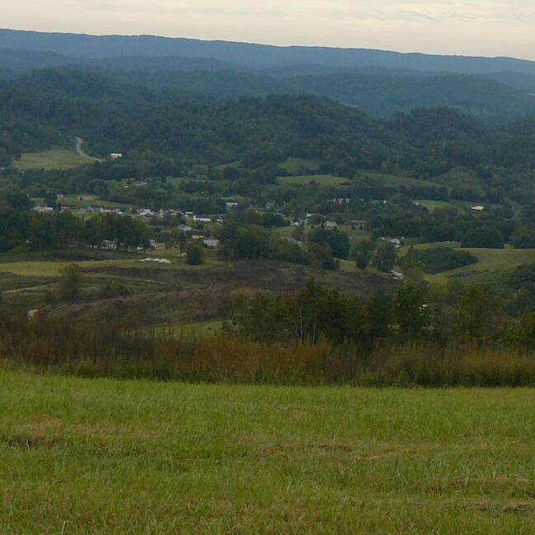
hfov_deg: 18.5
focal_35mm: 94
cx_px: 291
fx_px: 1644
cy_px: 187
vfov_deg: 18.4
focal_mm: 6
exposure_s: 1/500
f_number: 3.2
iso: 100
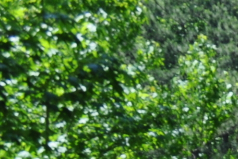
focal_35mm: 204
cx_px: 653
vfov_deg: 6.3
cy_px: 457
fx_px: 1349
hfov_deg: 8.7
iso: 200
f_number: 8
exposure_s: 1/250
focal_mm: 22
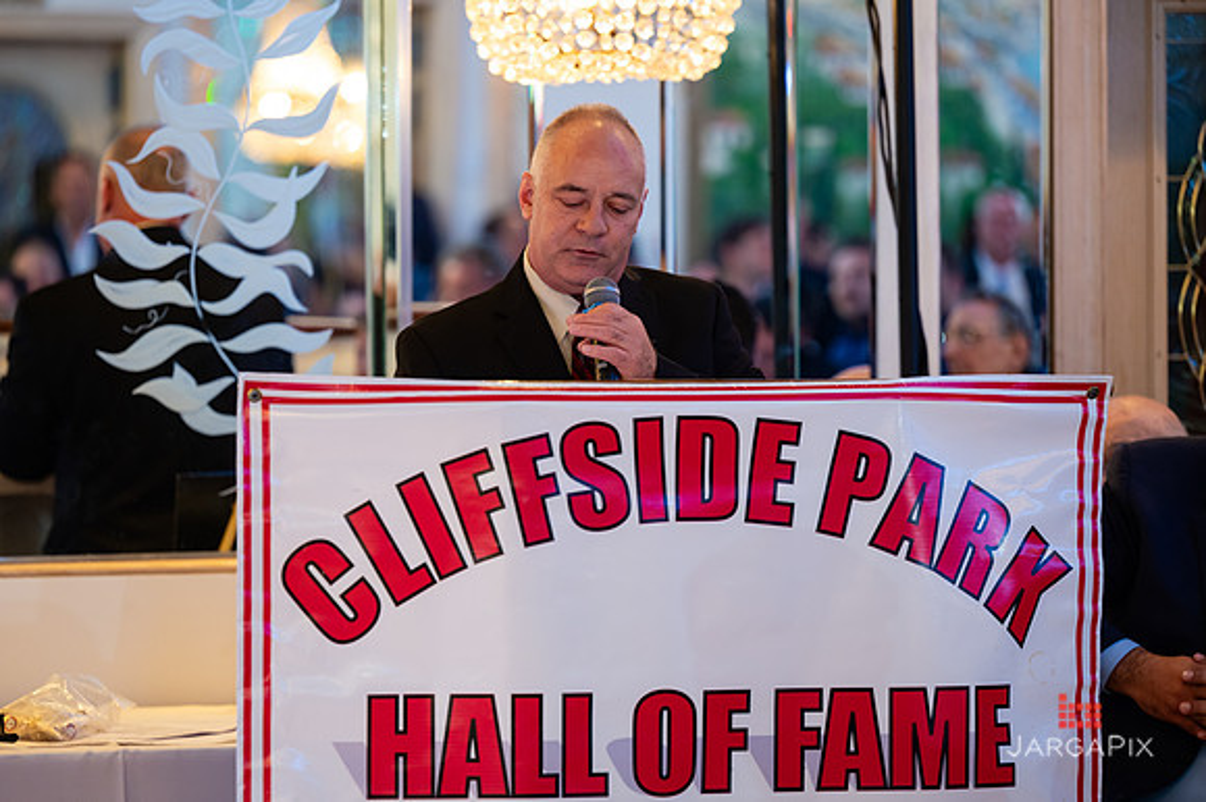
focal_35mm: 169
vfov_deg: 8.1
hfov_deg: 12.2
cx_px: 588
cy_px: 391
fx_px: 5663
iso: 1250
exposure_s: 1/125
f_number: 3.2
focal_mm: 160
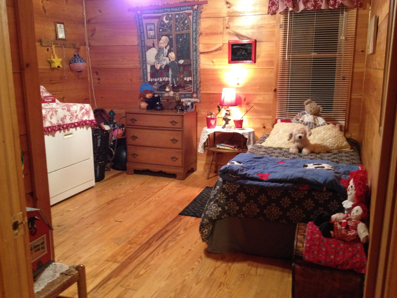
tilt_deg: -14.1
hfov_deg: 52.6
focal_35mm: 35
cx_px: 198
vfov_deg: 40.7
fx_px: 401
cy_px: 149
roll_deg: +1.2
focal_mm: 4.28
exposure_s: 1/15
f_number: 2.4
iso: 400
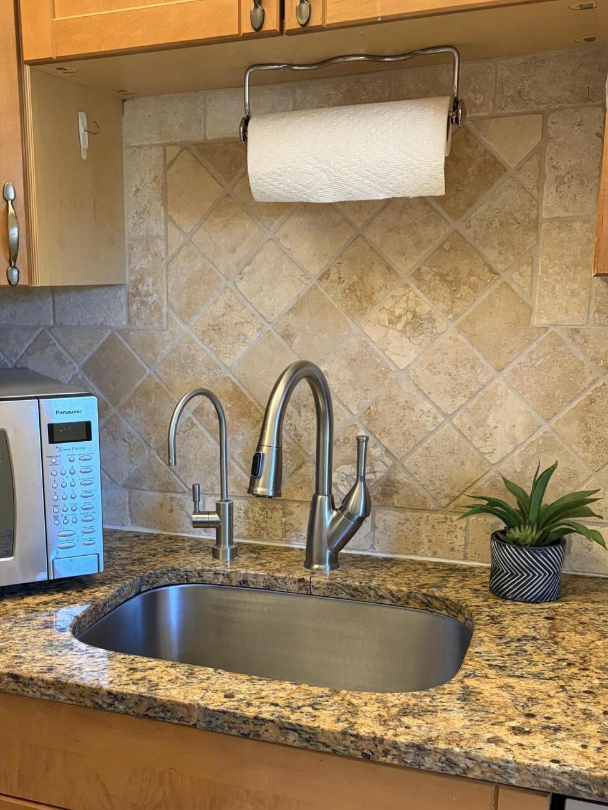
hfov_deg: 35.5
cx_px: 188
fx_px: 937
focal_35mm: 40
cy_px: 520
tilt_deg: -13.6
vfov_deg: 46.3
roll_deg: +0.8
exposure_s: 1/60
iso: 320
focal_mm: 5.96
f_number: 1.6
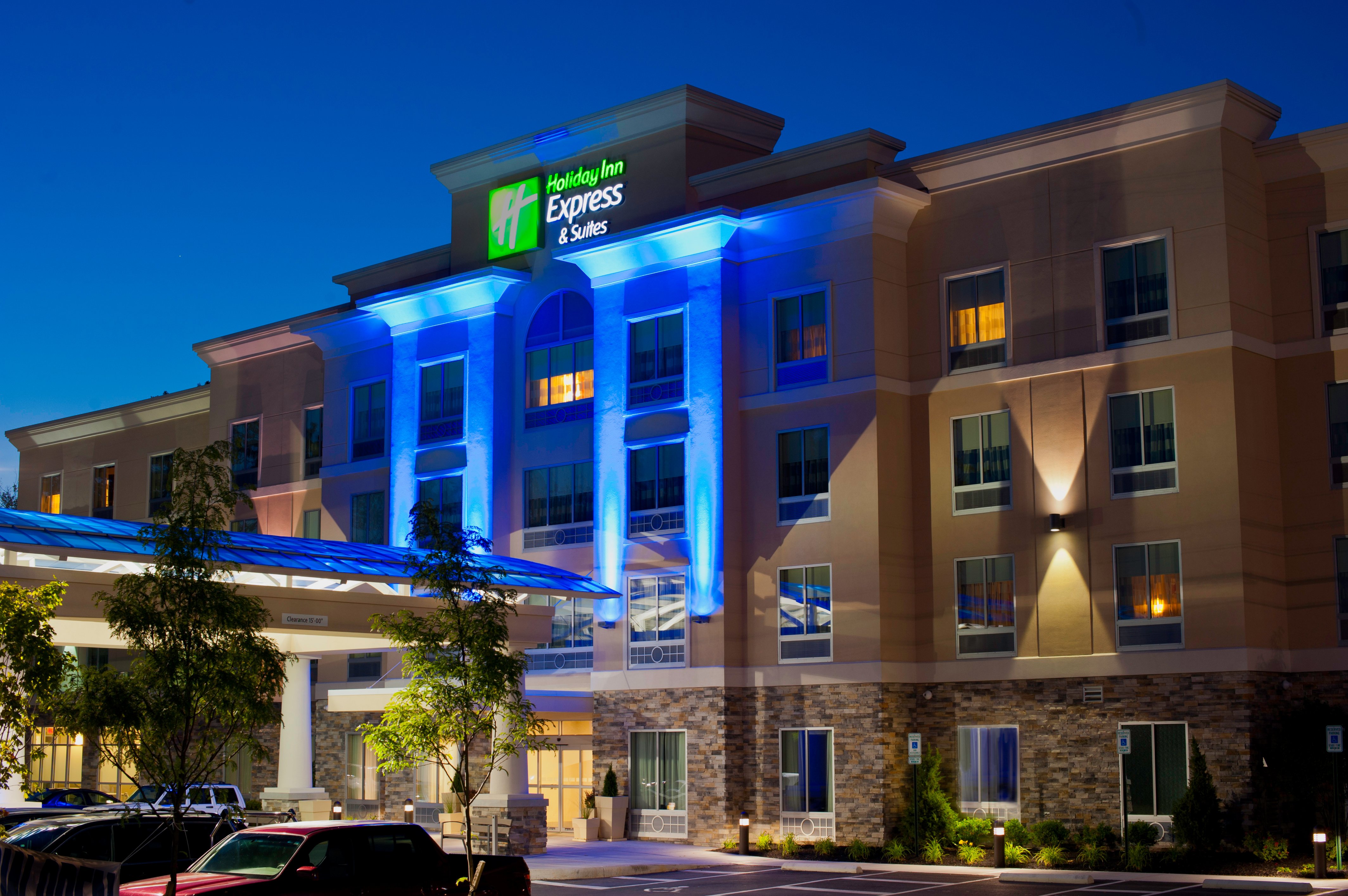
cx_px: 674
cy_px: 448
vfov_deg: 27.0
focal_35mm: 50
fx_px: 1871
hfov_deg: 39.6
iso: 200
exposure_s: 1.6
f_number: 8
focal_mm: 50
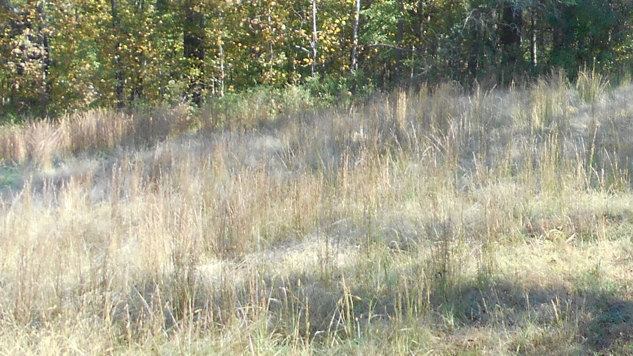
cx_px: 695
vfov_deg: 16.1
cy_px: 53
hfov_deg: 26.4
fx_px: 1242
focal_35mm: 74
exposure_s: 1/125
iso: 80
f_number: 3.2
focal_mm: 4.6
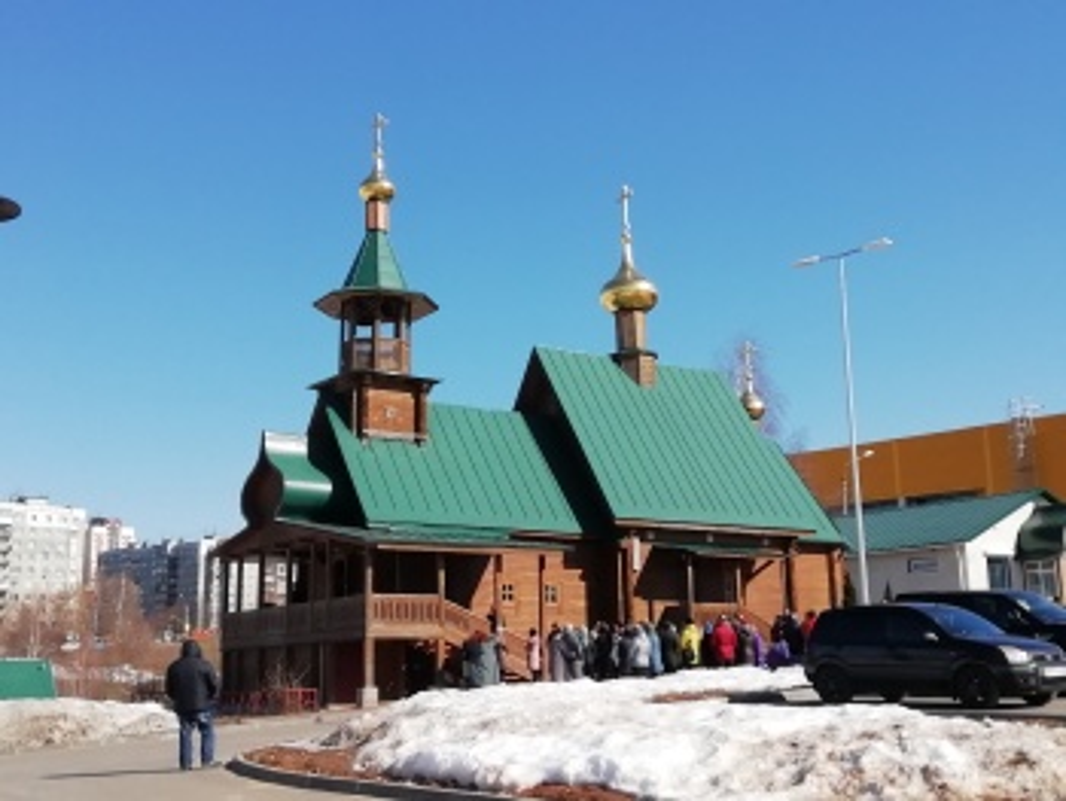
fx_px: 1356
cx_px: 533
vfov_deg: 32.9
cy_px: 400
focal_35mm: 44
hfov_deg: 42.9
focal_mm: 3.46
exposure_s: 1/1825
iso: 50
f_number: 2.2
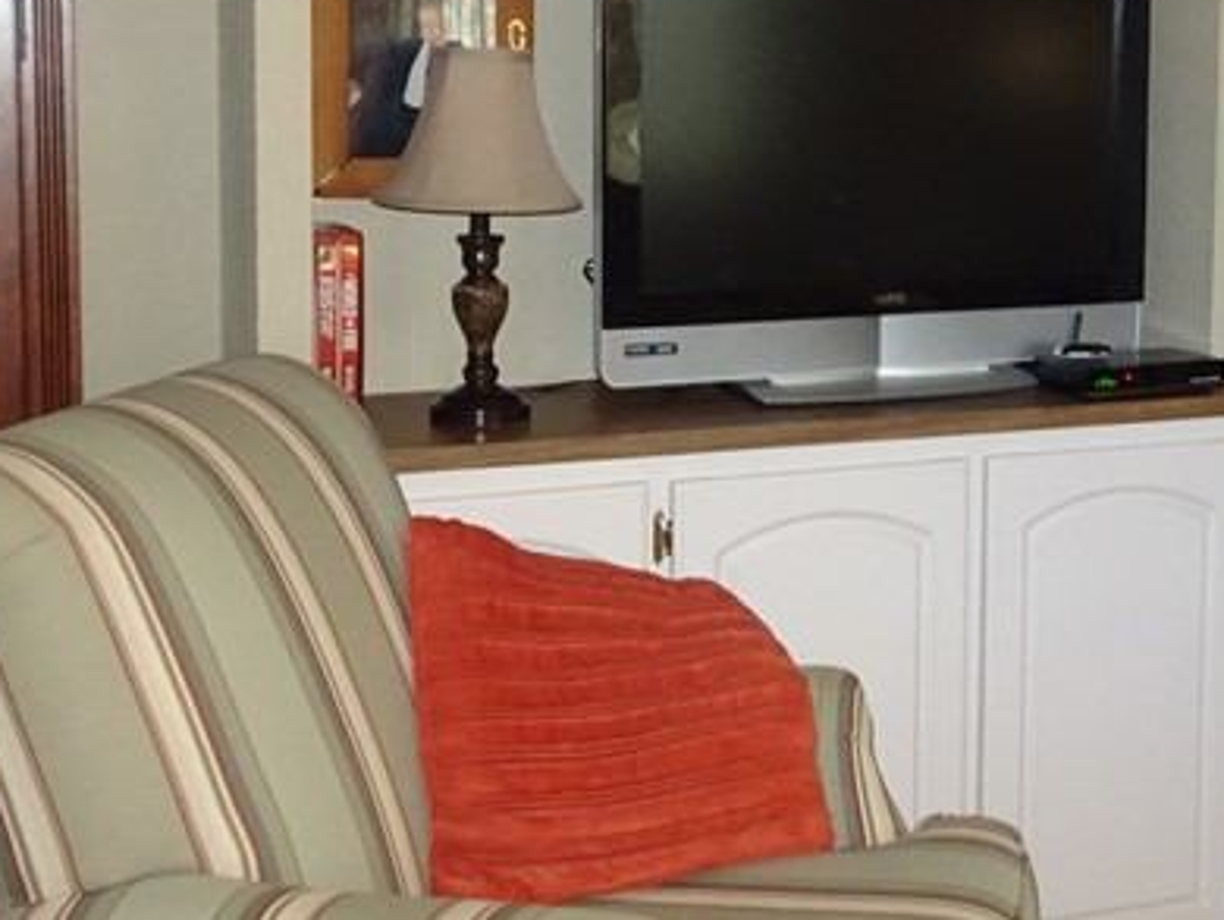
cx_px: 863
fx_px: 2229
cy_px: 204
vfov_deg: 23.0
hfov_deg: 30.4
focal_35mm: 63
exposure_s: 1/30
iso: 640
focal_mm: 4.1
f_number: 3.5
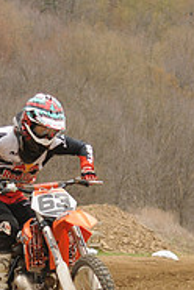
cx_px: 74
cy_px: 225
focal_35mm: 373
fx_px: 3015
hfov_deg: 3.7
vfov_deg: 5.5
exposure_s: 1/1000
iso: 400
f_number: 5
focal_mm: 80
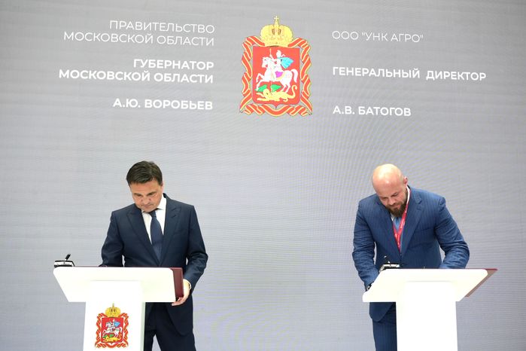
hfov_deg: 58.7
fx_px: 468
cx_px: 263
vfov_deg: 41.1
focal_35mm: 32
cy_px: 176
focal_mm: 32
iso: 1000
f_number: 4.5
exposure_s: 1/125
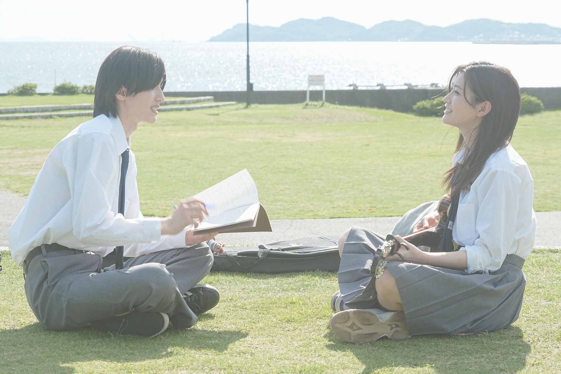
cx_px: 280
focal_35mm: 92
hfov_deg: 22.1
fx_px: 1434
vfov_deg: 14.9
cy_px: 187
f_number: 10
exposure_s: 1/100
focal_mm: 92
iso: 125
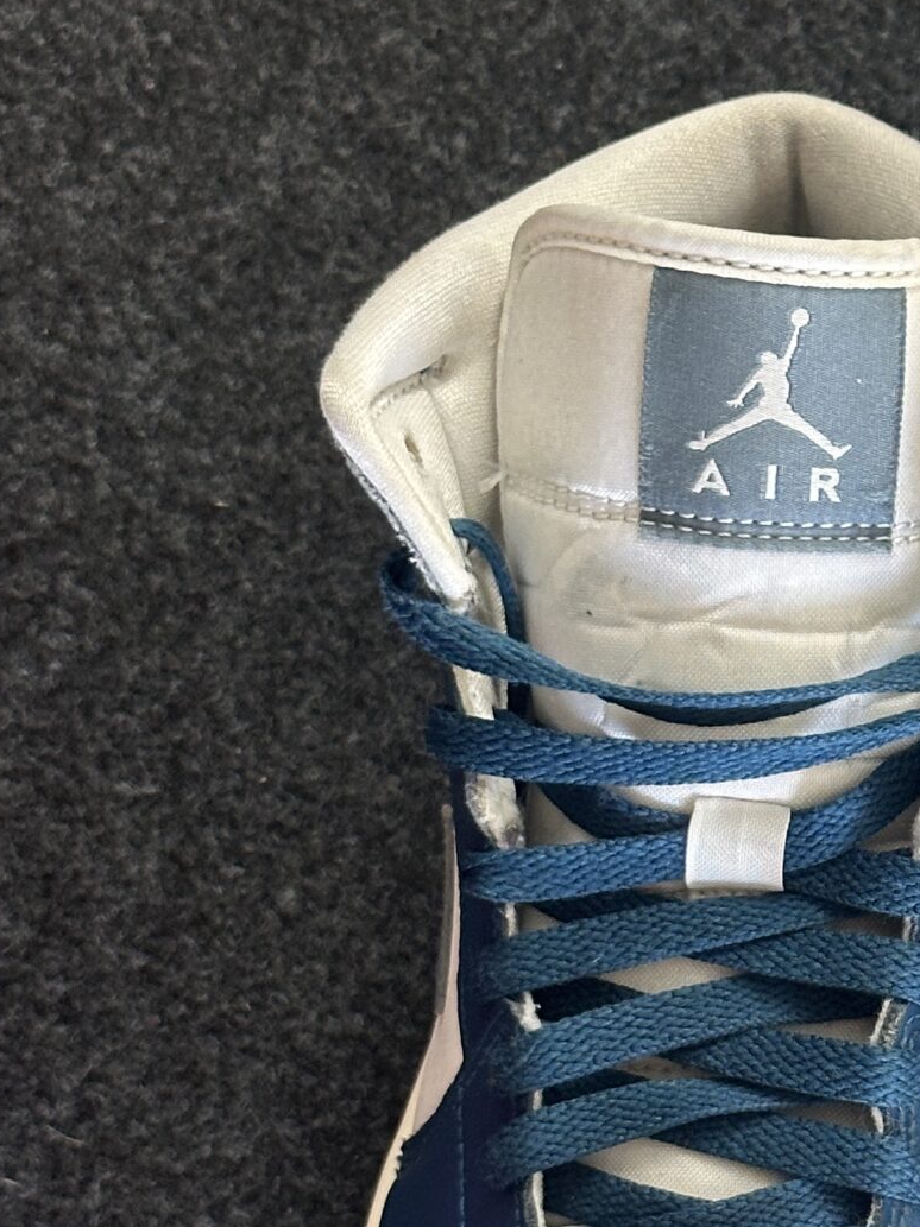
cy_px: 1088
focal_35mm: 119
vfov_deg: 16.4
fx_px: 4220
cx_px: 1052
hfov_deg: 12.2
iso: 160
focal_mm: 6.86
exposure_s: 1/50
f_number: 1.78
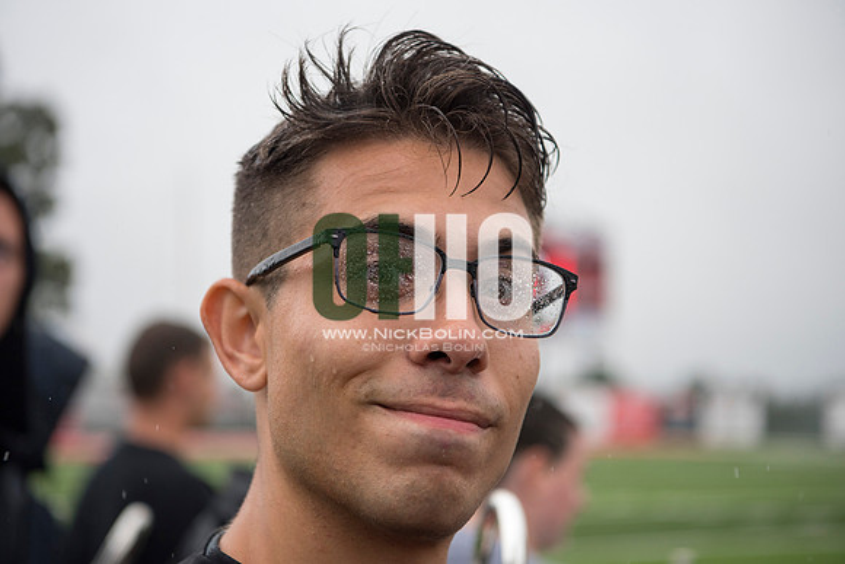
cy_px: 282
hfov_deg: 28.8
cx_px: 422
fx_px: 1643
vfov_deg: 19.5
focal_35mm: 70
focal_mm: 70
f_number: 4
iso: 400
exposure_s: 1/1000
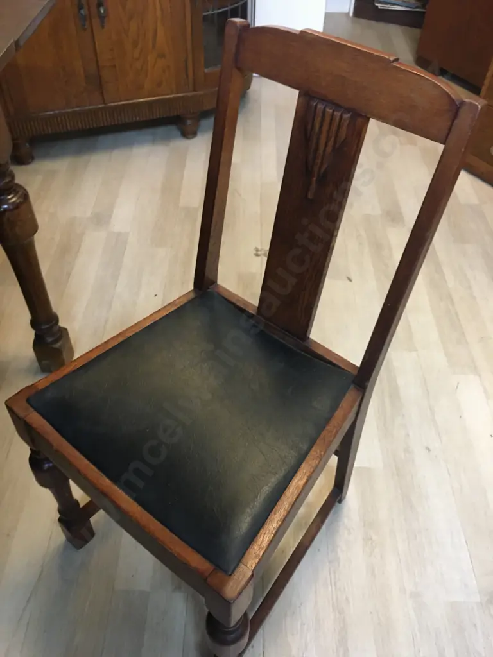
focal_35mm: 29
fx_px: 551
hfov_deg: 48.2
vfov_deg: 61.7
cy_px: 328
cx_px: 246
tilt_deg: -45.1
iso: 200
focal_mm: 4.15
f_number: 2.2
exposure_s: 1/33
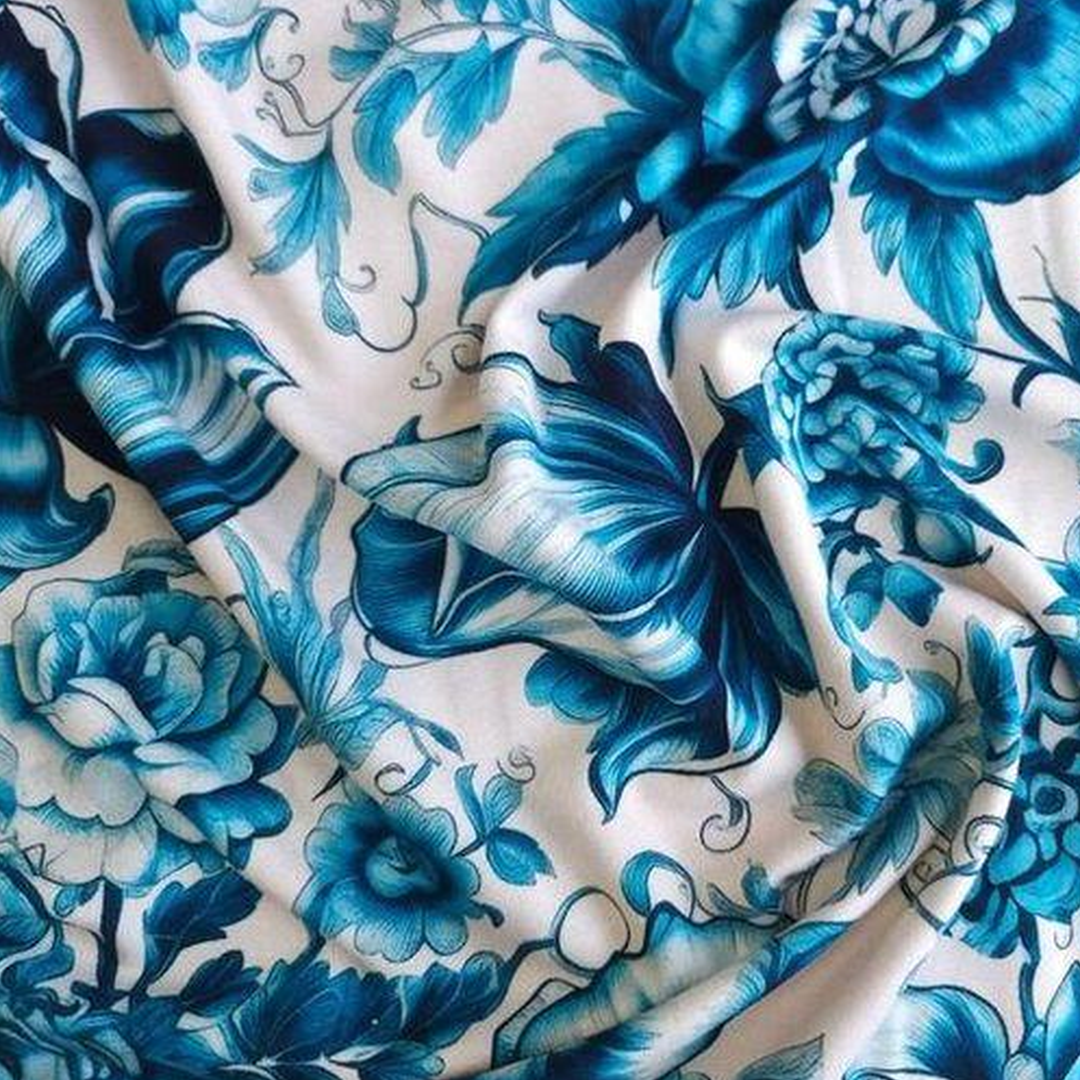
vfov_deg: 55.6
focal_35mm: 29
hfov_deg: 54.7
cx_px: 702
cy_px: 532
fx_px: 1024
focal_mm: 5
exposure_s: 1/250
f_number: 1.8
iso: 250
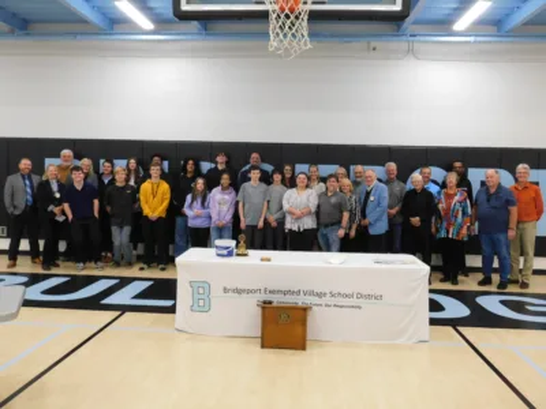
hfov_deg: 60.0
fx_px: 473
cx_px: 273
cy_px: 204
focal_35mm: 30
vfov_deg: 46.8
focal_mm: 5.3
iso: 250
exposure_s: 1/30
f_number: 3.2
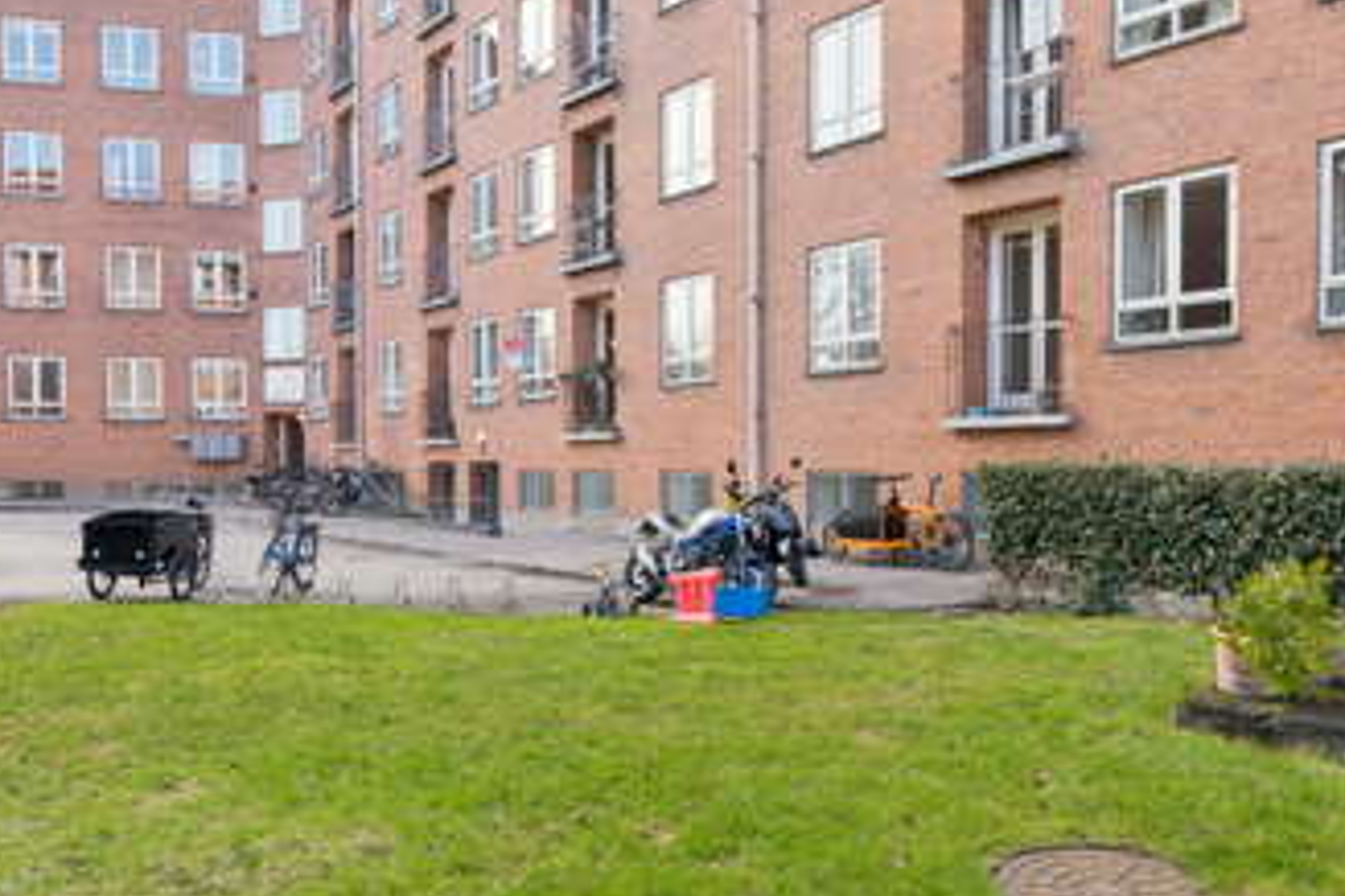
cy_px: 325
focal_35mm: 27
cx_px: 798
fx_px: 1009
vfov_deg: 47.4
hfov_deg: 66.8
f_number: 8
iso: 200
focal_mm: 14
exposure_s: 1/50
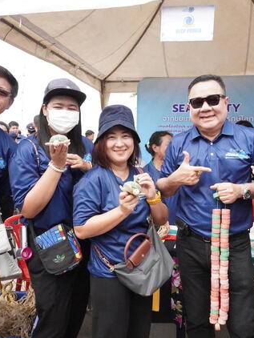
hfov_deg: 40.7
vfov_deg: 52.6
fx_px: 342
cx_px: 143
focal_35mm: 35
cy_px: 169
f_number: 11
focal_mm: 16
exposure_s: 1/2500
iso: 8000
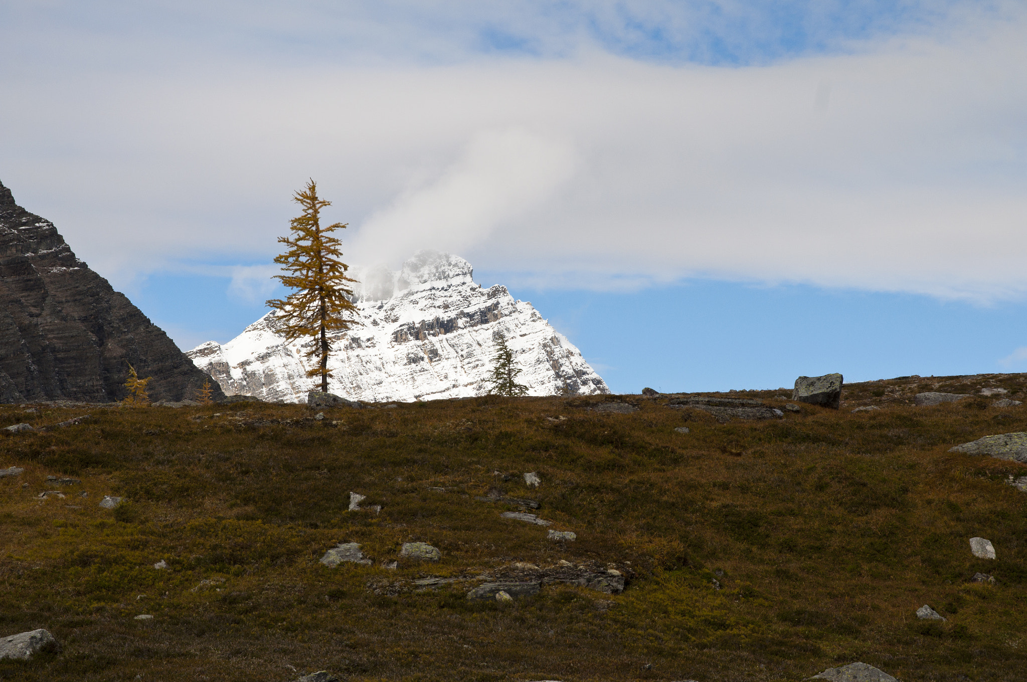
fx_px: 2992
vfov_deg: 13.0
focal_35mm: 105
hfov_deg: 19.5
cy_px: 341
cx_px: 514
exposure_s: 1/640
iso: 200
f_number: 9
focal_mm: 70
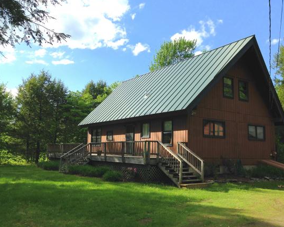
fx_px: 294
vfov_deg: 42.2
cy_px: 114
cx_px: 153
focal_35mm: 35
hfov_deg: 51.5
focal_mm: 4.12
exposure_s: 1/1130
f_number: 2.4
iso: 50
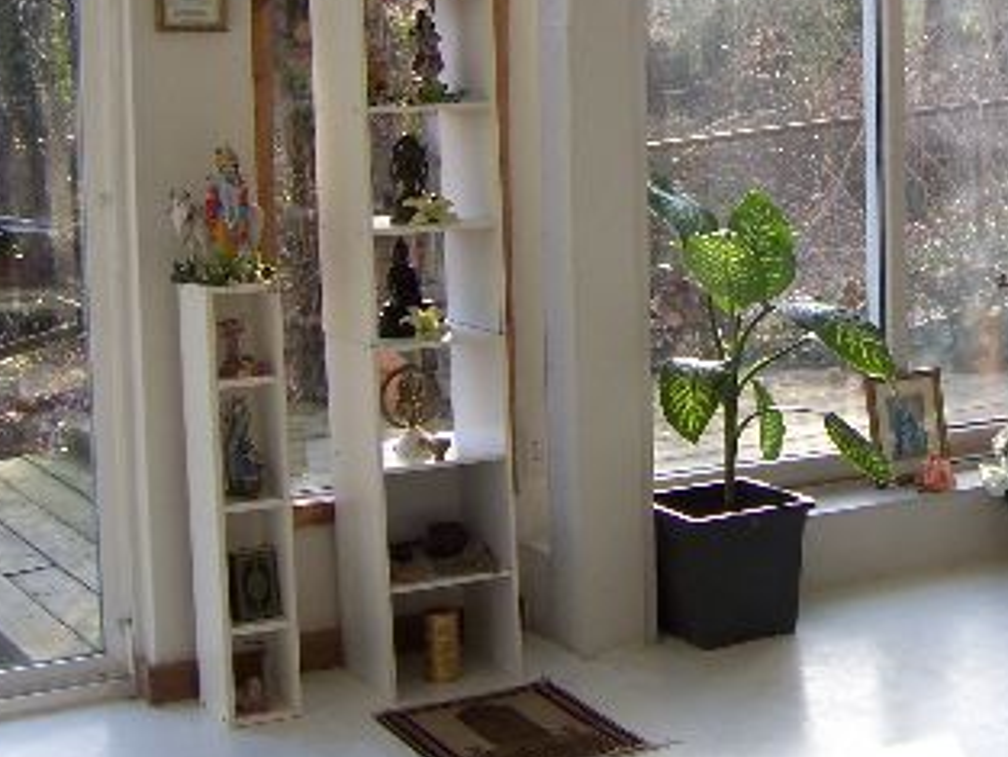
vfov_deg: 21.0
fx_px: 2010
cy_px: 106
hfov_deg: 27.6
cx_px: 812
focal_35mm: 69
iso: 80
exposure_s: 1/100
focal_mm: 6.2
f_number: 2.8
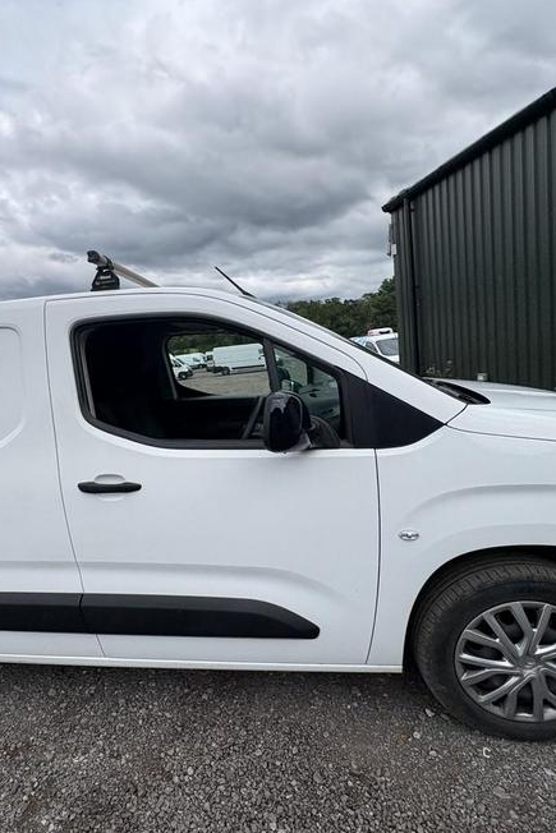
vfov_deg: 84.0
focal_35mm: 20
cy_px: 418
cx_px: 187
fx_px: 463
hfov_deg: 60.5
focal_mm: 2.22
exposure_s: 1/1880
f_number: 2.2
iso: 50
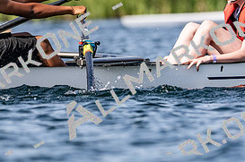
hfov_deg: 1.6
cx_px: 248
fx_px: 8675
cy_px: 2
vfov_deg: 1.1
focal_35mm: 1277
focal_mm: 400
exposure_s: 1/2500
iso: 200
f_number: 4.5
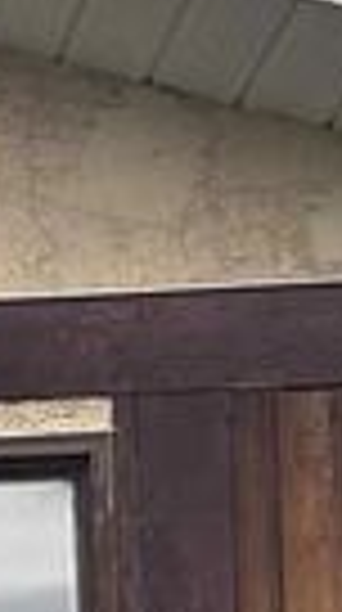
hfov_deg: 5.1
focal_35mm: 214
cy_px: 1076
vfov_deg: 9.6
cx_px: -999
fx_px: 3467
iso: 50
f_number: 1.6
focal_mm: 5.96
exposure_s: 1/561
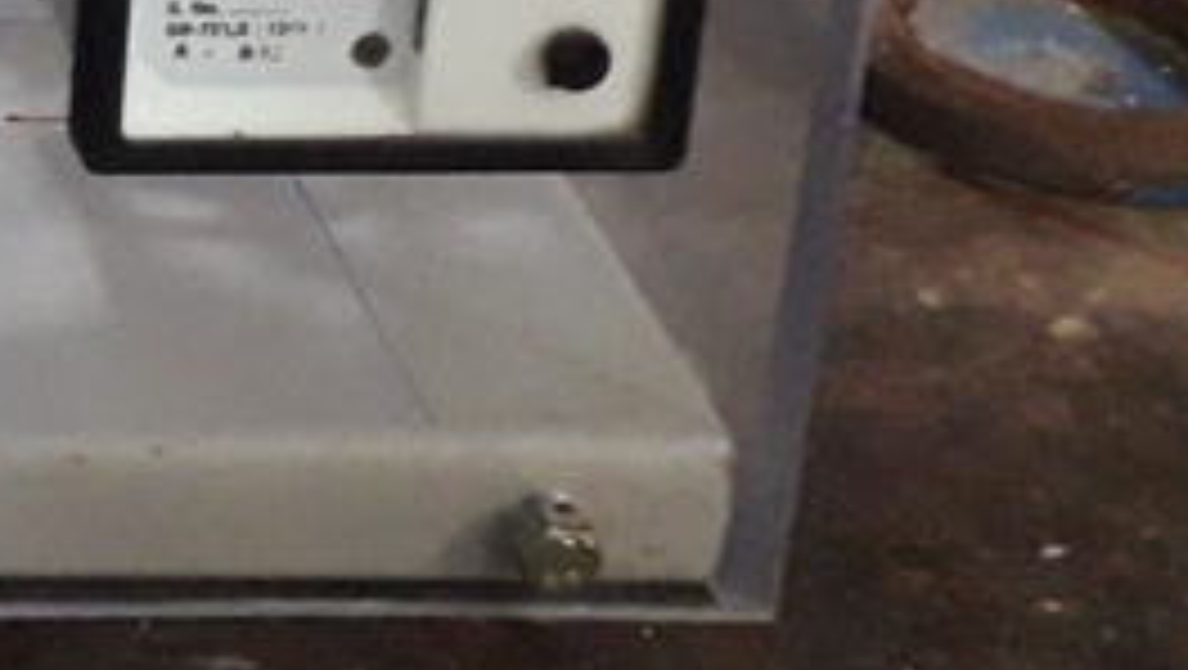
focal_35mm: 114
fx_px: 3594
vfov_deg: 9.4
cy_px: -971
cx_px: -846
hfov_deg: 16.3
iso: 320
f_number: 1.9
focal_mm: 3.6
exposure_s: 1/25
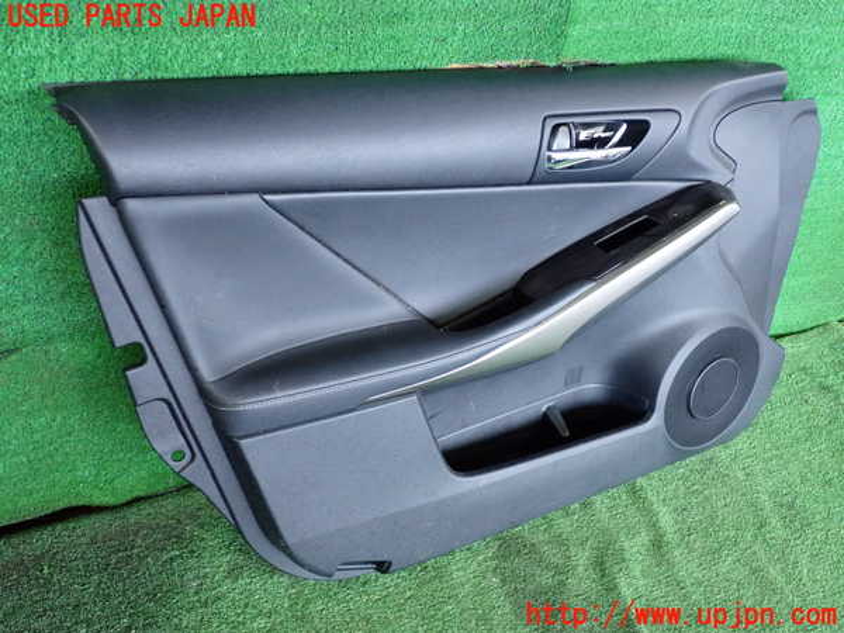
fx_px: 780
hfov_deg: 56.8
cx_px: 422
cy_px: 316
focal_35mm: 32
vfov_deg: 44.2
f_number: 2.4
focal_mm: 5.79
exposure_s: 1/125
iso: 800
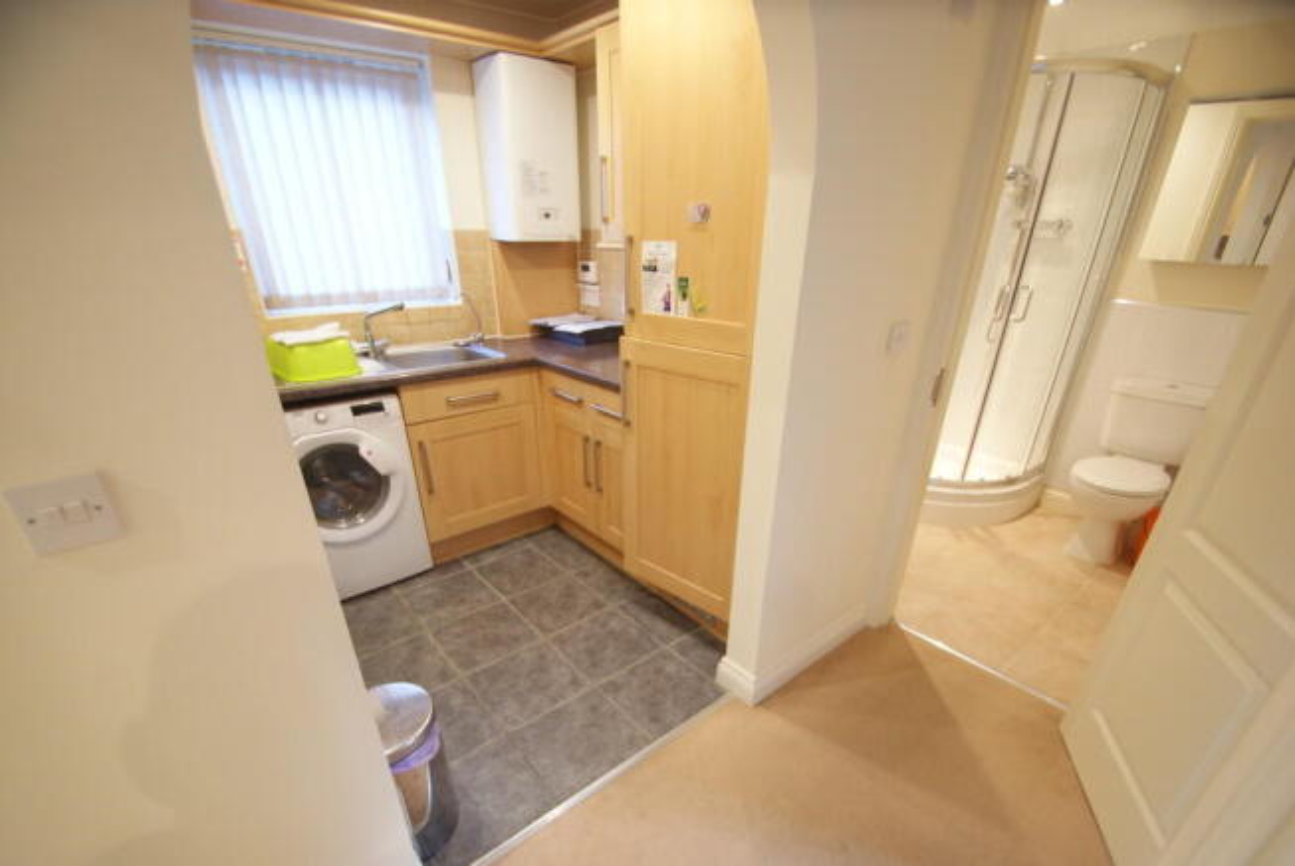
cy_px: 433
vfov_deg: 77.5
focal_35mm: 15
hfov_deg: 100.3
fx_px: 540
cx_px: 648
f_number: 3.5
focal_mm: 10
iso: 400
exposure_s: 1/6
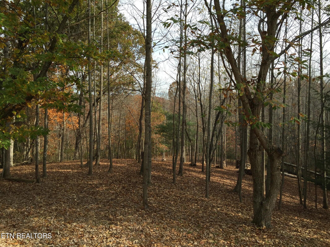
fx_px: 276
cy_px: 124
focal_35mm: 29
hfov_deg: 61.7
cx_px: 165
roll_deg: -1.7
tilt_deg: -0.1
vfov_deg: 48.2
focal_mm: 4.15
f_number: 2.2
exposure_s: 1/760
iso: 32
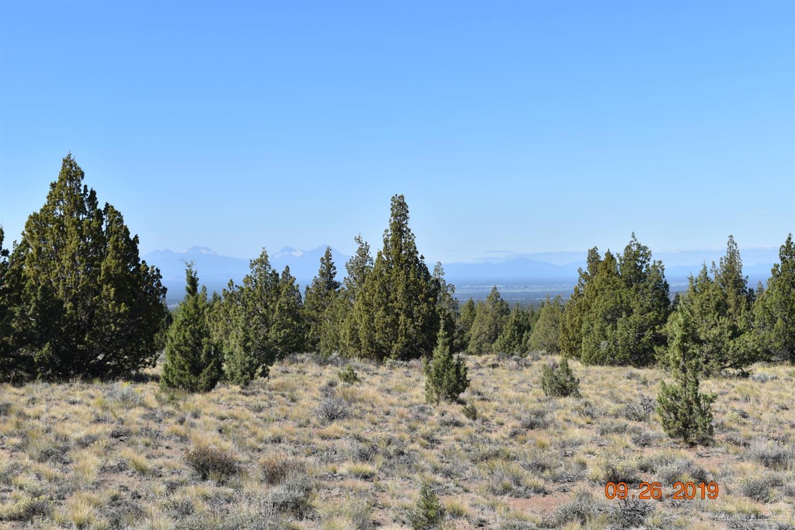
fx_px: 1325
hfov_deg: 33.4
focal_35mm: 60
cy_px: 265
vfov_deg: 22.6
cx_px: 398
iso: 100
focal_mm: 40
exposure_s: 1/250
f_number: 8
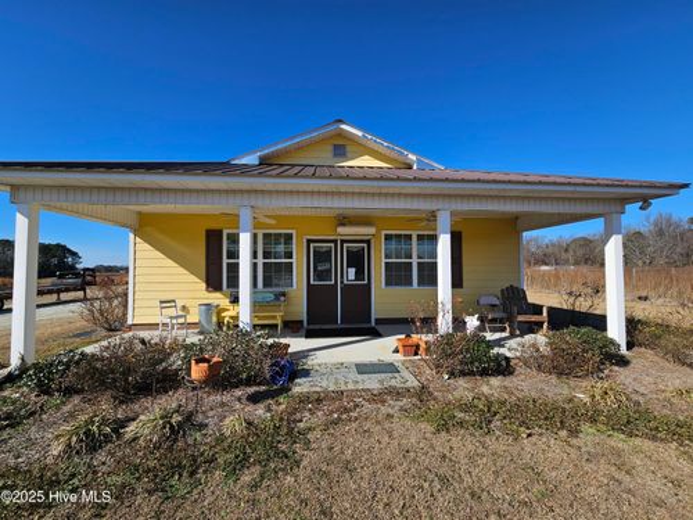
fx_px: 260
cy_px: 260
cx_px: 346
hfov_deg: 106.2
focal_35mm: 13
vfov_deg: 89.9
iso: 50
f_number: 2.2
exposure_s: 1/2476
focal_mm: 2.2
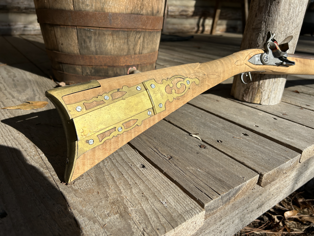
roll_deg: -1.5
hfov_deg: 67.3
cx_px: 157
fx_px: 236
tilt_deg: -21.0
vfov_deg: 53.1
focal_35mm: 26
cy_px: 118
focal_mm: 5.7
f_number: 1.5
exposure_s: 1/2252
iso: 50
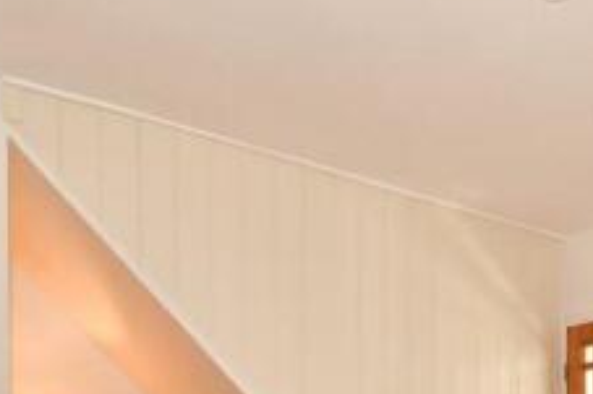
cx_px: 567
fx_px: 856
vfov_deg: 22.8
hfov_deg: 35.3
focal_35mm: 52
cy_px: 528
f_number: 8
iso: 200
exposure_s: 1/5
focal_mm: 12
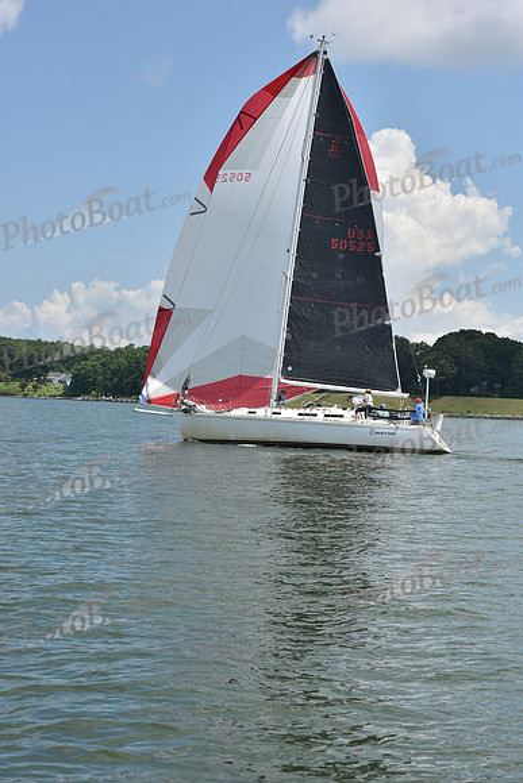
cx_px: 262
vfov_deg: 28.8
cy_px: 392
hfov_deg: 19.5
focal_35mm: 70
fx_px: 1524
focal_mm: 70
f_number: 10
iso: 320
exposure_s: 1/1000
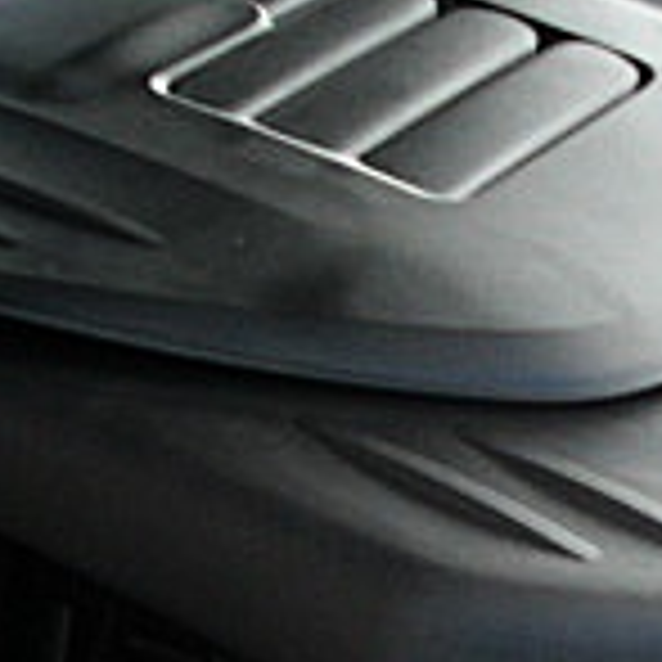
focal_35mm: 139
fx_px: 3007
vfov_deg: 12.5
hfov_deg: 12.5
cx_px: 567
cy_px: 599
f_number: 2.8
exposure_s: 1/60
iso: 200
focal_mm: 6.3
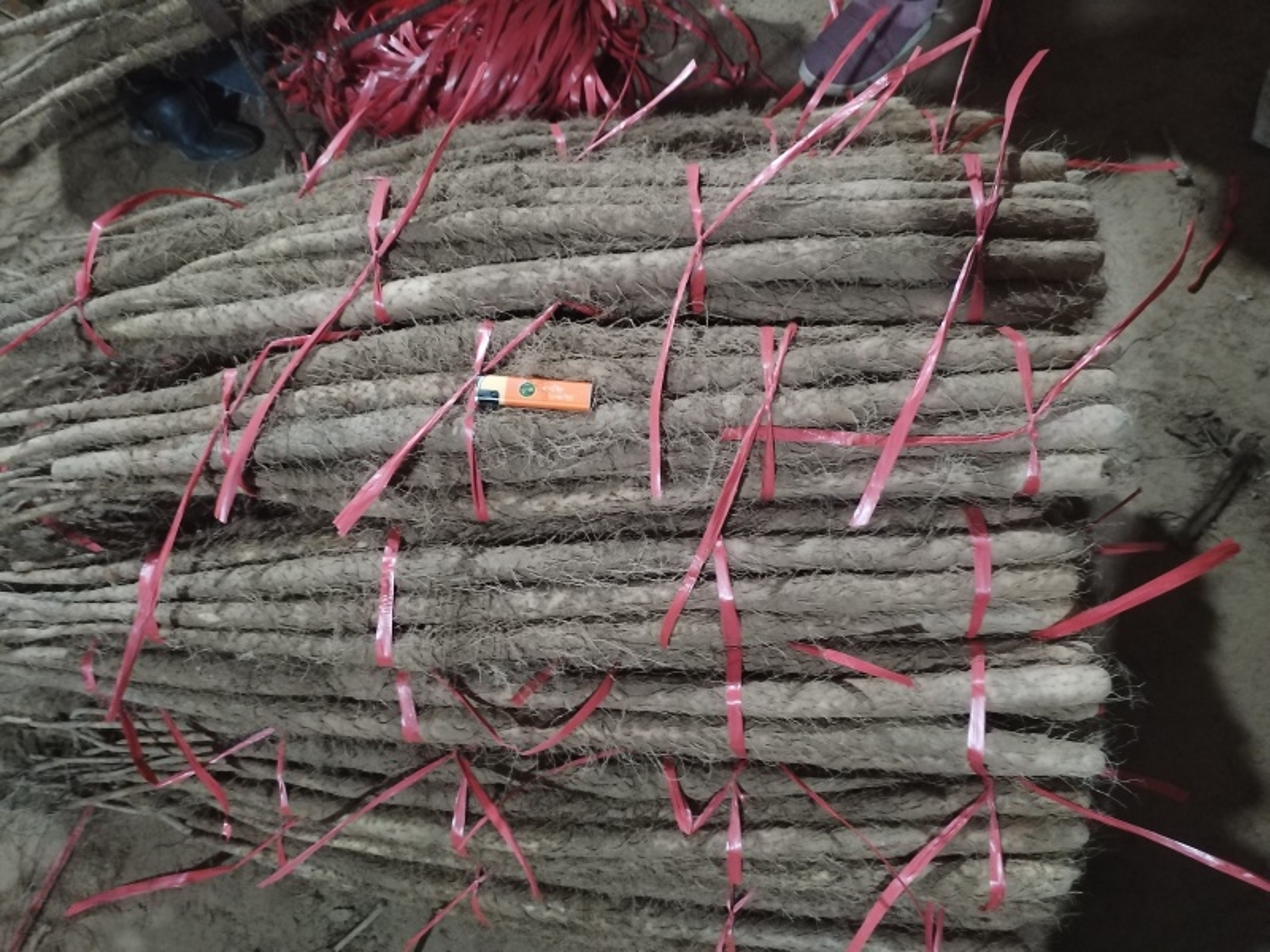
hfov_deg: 67.3
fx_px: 954
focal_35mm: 26
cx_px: 635
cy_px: 476
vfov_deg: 53.1
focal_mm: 4.75
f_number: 1.8
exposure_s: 1/16.7
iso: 2393
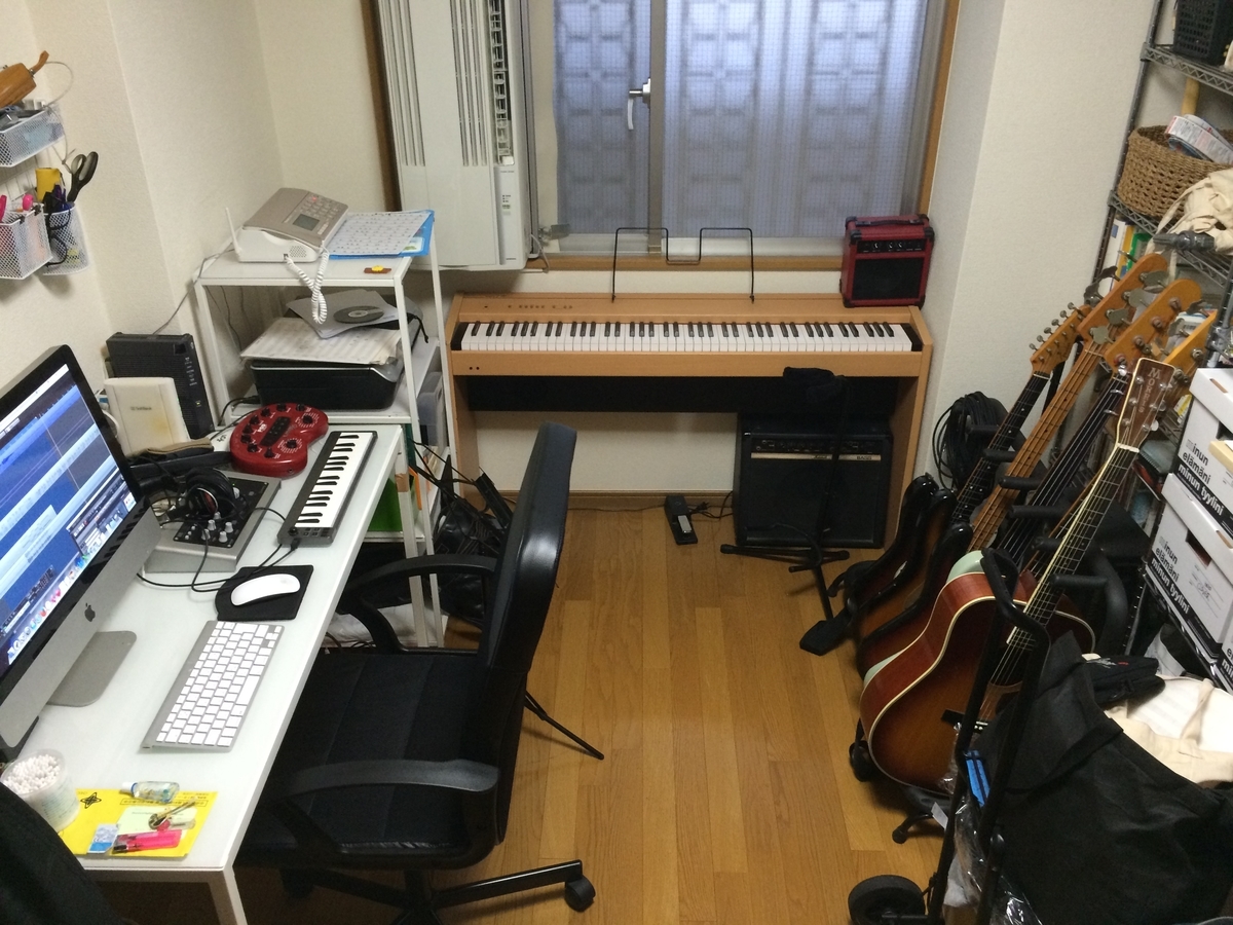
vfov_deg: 48.2
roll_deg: +0.6
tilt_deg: -30.7
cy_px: 462
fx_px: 1033
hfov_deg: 61.7
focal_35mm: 29
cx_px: 616
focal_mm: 4.15
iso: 200
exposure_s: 1/30
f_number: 2.2
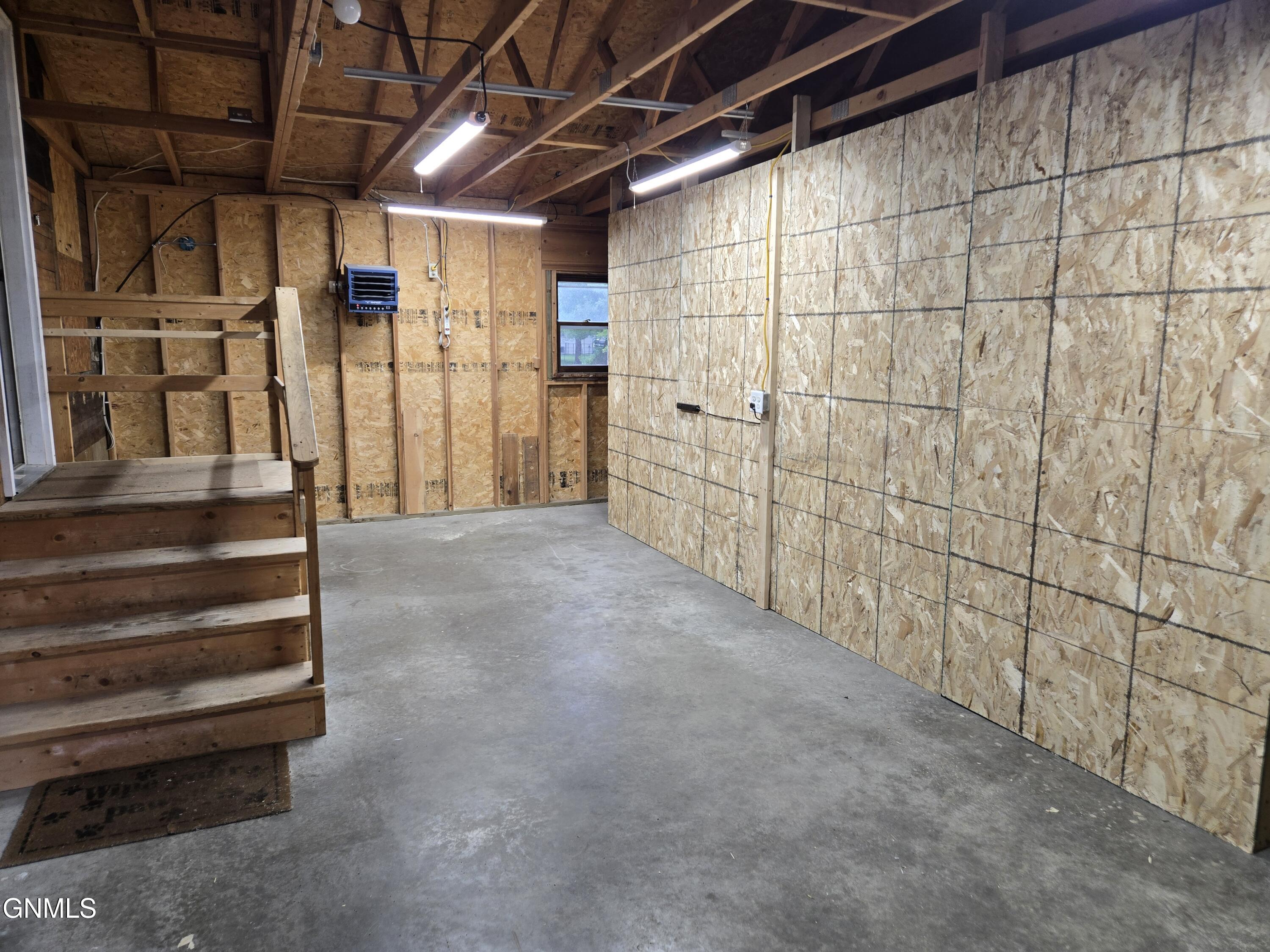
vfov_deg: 58.9
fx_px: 844
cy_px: 476
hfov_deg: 73.9
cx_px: 635
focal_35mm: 23
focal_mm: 5.4
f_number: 1.8
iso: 64
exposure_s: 1/120
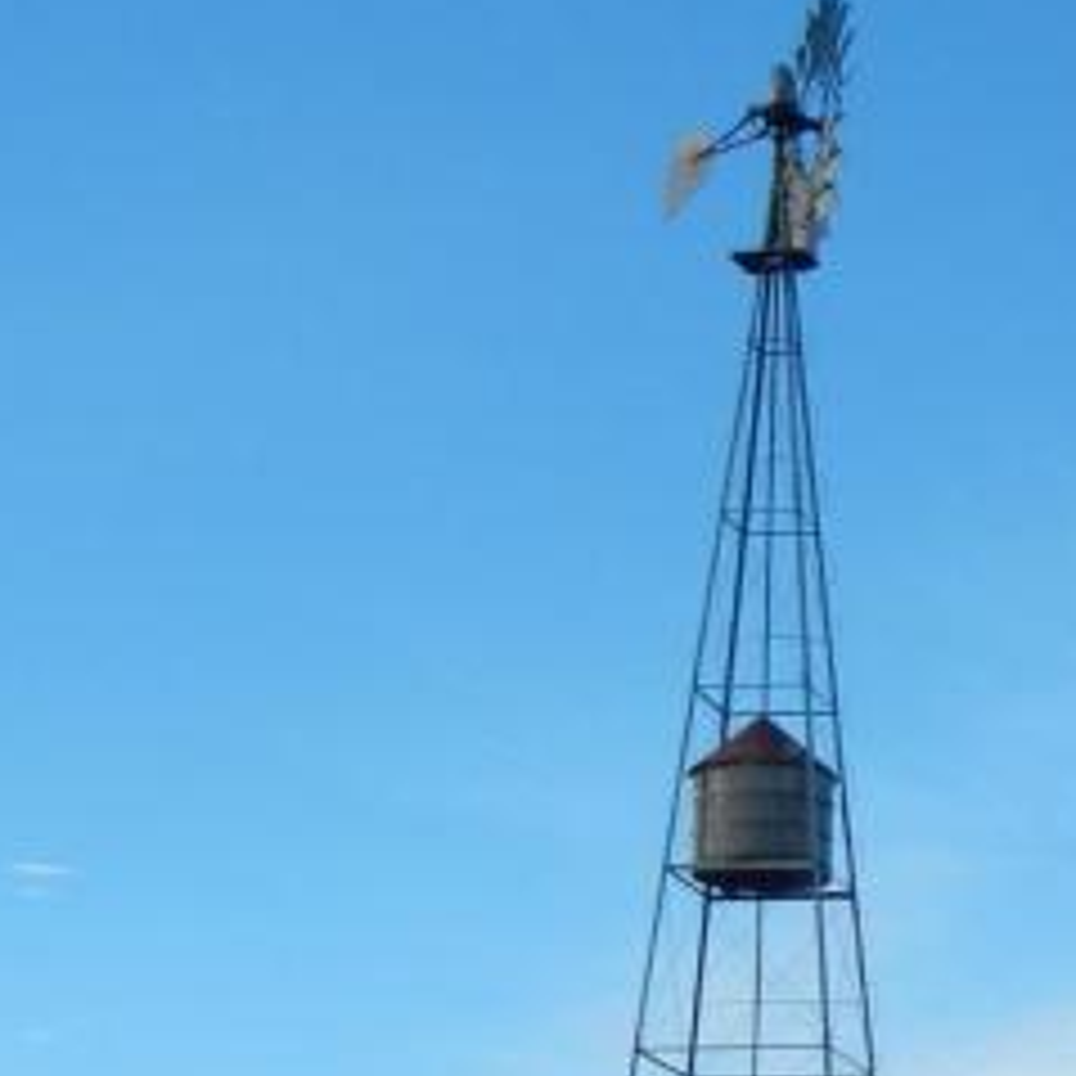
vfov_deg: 14.2
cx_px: 1778
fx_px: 4255
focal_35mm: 121
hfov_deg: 13.3
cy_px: 1053
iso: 125
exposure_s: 1/1000
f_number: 3.8
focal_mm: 5.7
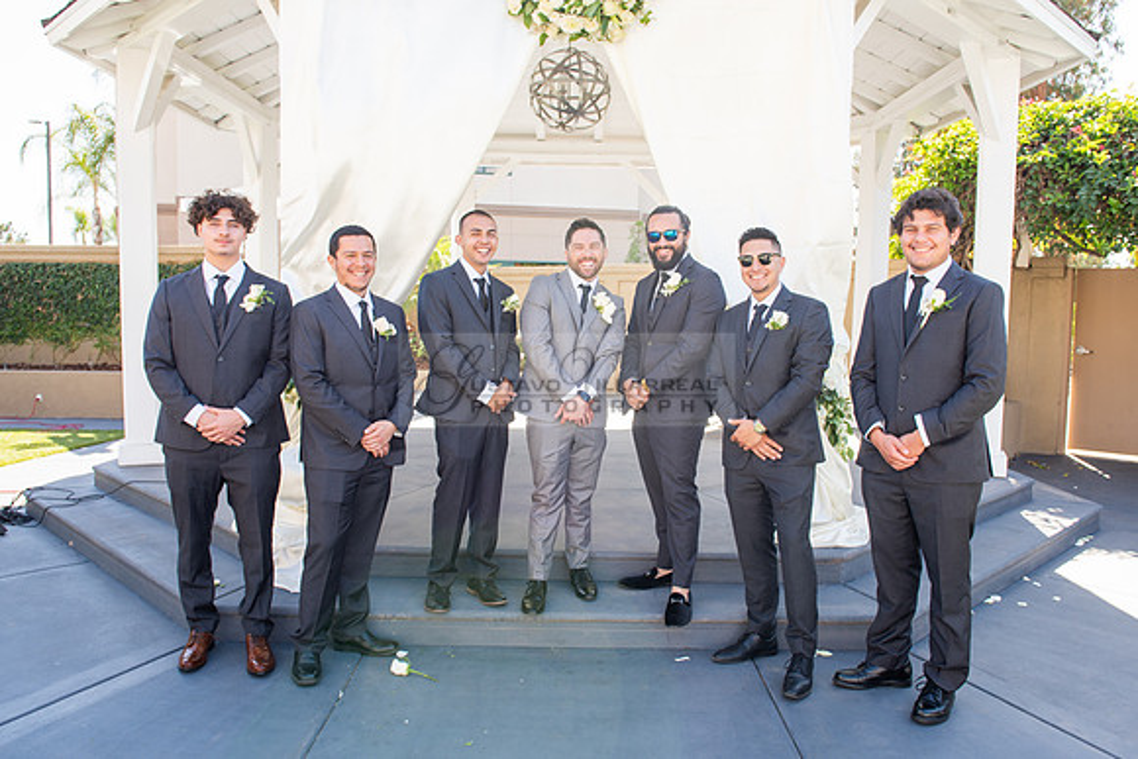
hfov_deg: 66.8
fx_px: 863
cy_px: 380
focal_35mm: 27
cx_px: 569
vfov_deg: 47.5
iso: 100
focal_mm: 24
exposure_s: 1/125
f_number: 5
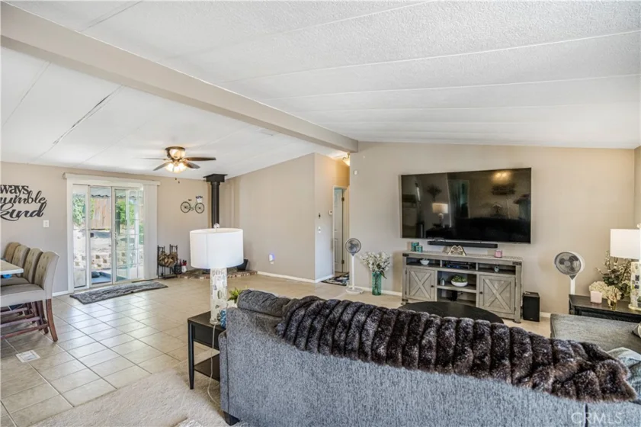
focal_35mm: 17
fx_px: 303
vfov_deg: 70.4
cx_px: 320
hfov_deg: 93.3
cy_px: 214
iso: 800
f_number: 3.2
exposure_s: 1/125
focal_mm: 17
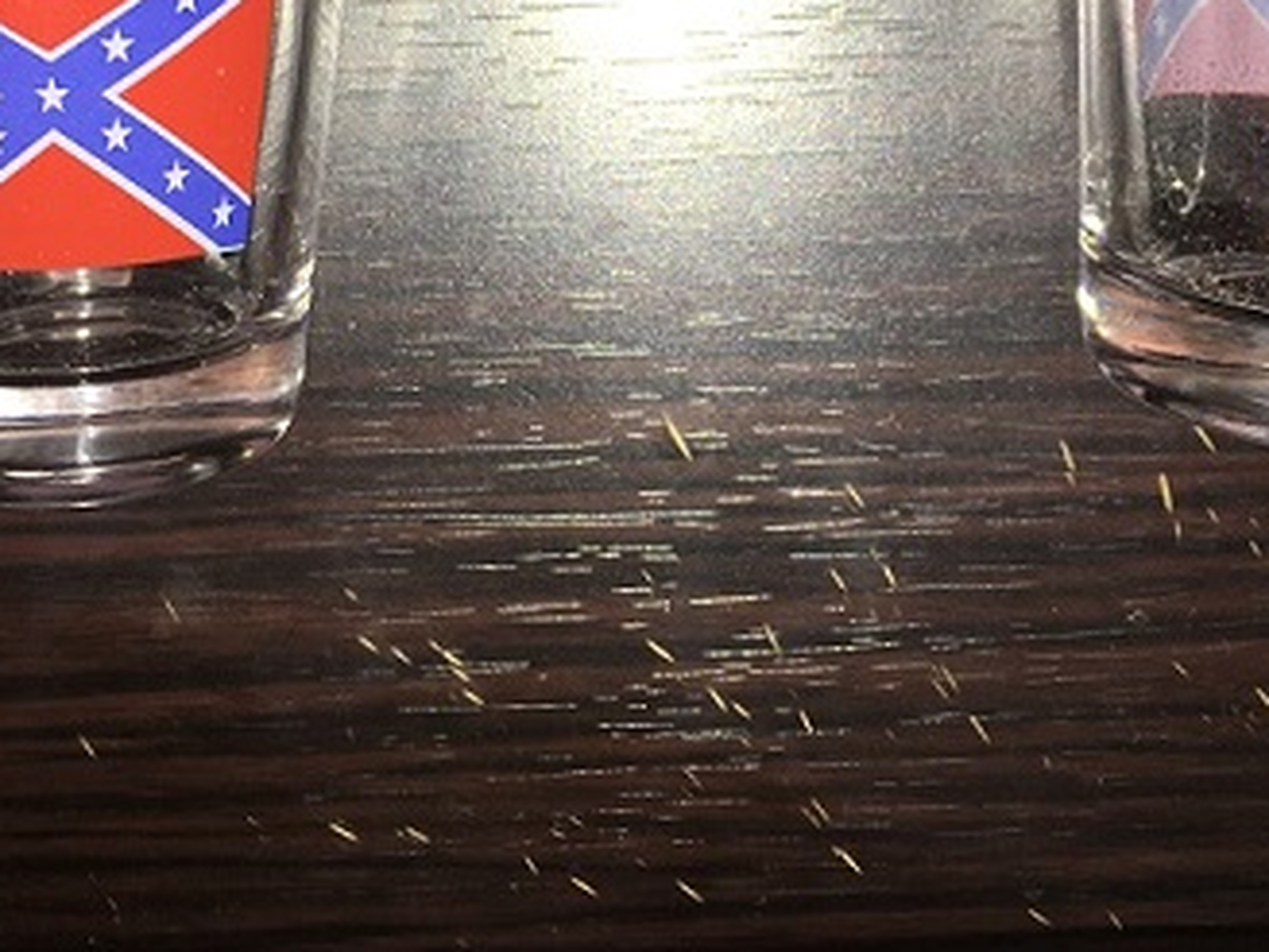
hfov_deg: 36.2
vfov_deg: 26.6
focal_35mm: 53
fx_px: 1943
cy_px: 101
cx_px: 658
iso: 25
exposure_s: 1/50
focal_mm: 4.15
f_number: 2.2
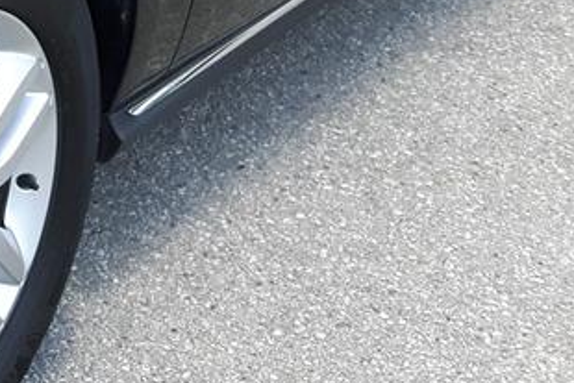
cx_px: -191
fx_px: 2121
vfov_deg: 10.1
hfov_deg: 14.7
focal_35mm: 133
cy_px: -139
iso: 40
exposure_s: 1/254
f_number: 1.9
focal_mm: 3.7
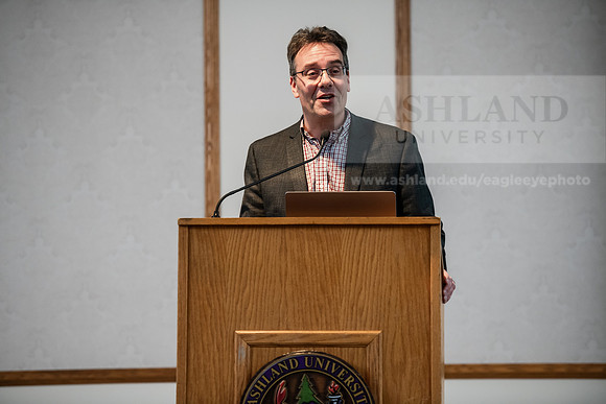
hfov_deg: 13.2
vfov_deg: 8.9
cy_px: 202
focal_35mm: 155
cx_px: 303
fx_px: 2610
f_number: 3.2
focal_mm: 155
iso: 1250
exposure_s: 1/200
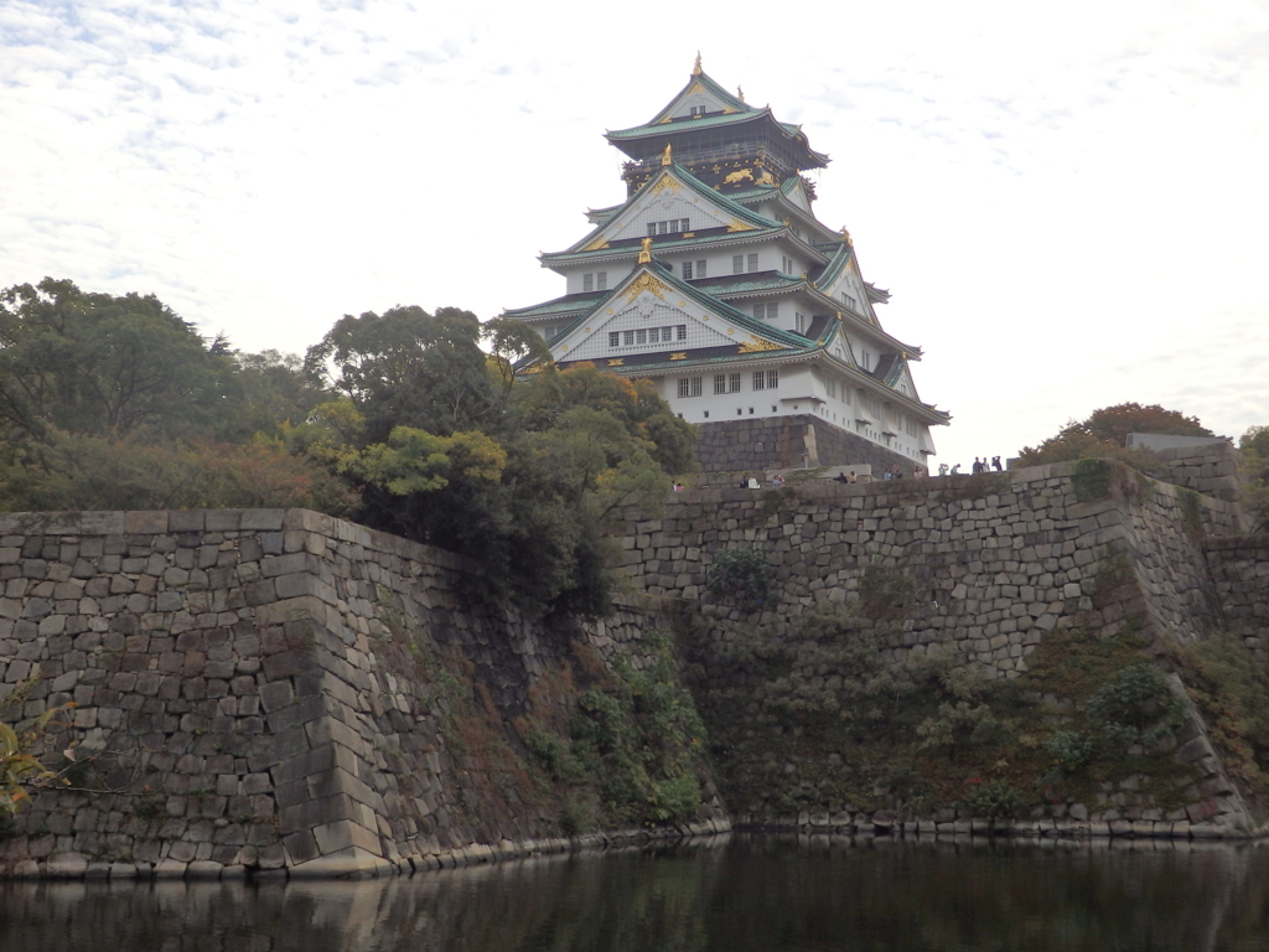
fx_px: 1796
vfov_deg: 29.7
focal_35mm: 49
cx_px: 634
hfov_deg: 38.9
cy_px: 476
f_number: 11.2
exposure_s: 1/200
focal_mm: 8.9
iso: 125
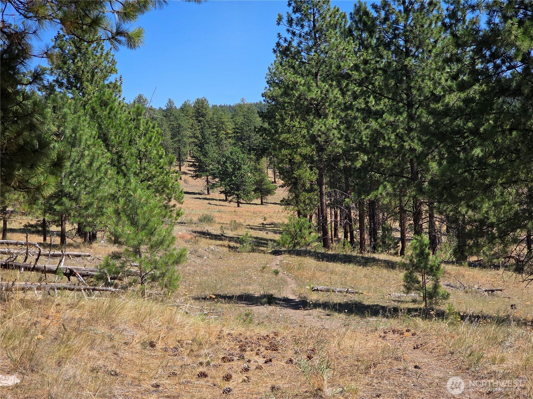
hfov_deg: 28.2
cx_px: 266
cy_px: 200
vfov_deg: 21.3
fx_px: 1062
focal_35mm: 69
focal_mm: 7.9
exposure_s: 1/1465
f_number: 2.4
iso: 50
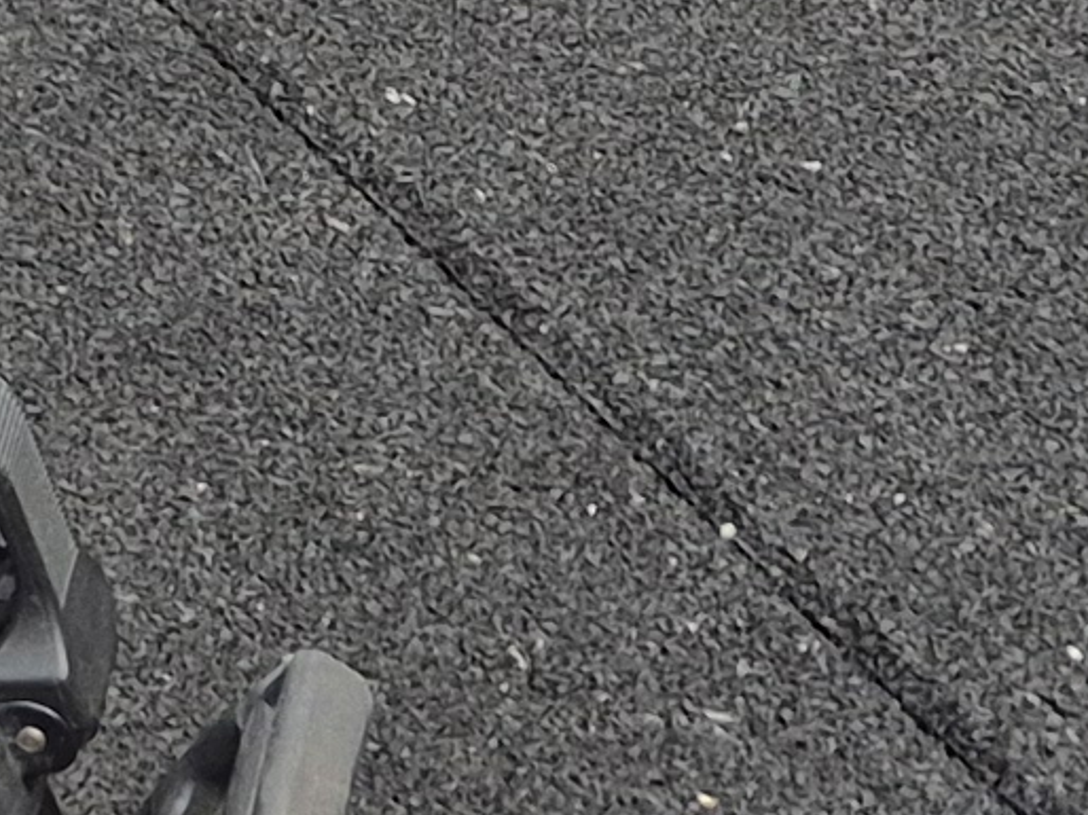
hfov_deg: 9.7
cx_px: -1592
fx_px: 5623
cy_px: -980
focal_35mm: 179
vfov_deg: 7.8
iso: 64
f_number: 1.8
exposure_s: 1/180
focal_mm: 5.4
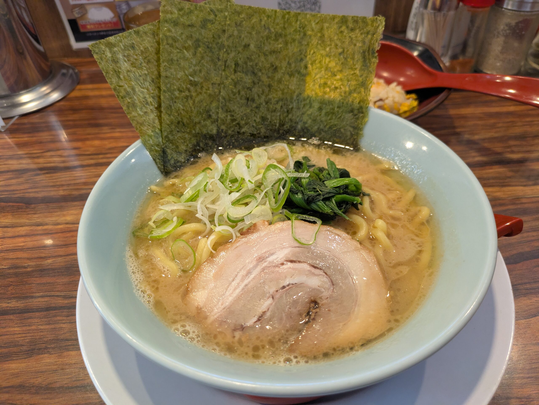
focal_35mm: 25
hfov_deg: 69.4
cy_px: 202
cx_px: 270
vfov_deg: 54.9
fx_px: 389
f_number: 1.89
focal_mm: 5.43
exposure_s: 1/100
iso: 504
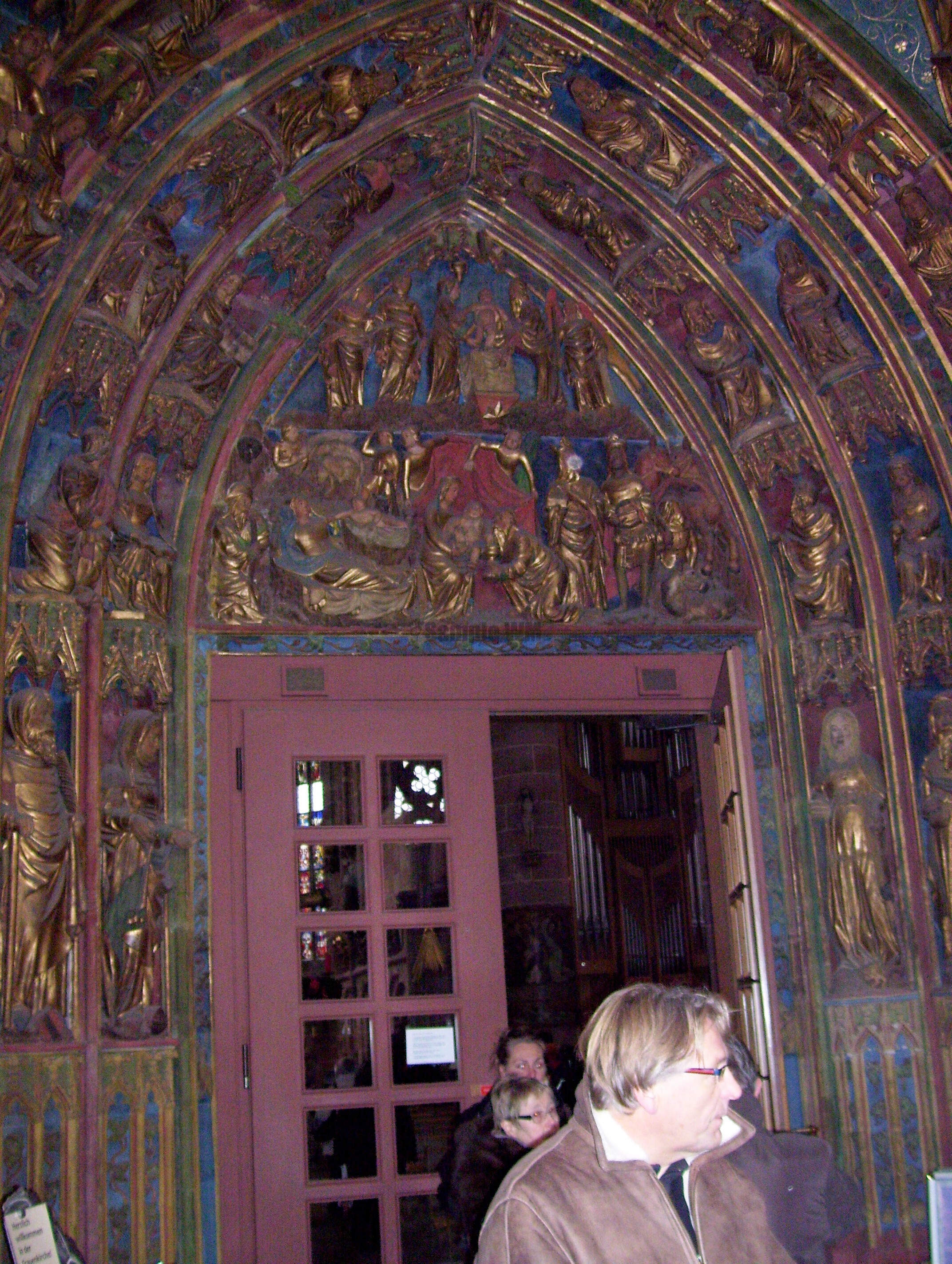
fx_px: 1317
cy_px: 632
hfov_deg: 39.7
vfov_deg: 51.3
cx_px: 476
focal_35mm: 36
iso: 200
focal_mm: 6
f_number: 2.7
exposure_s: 1/60
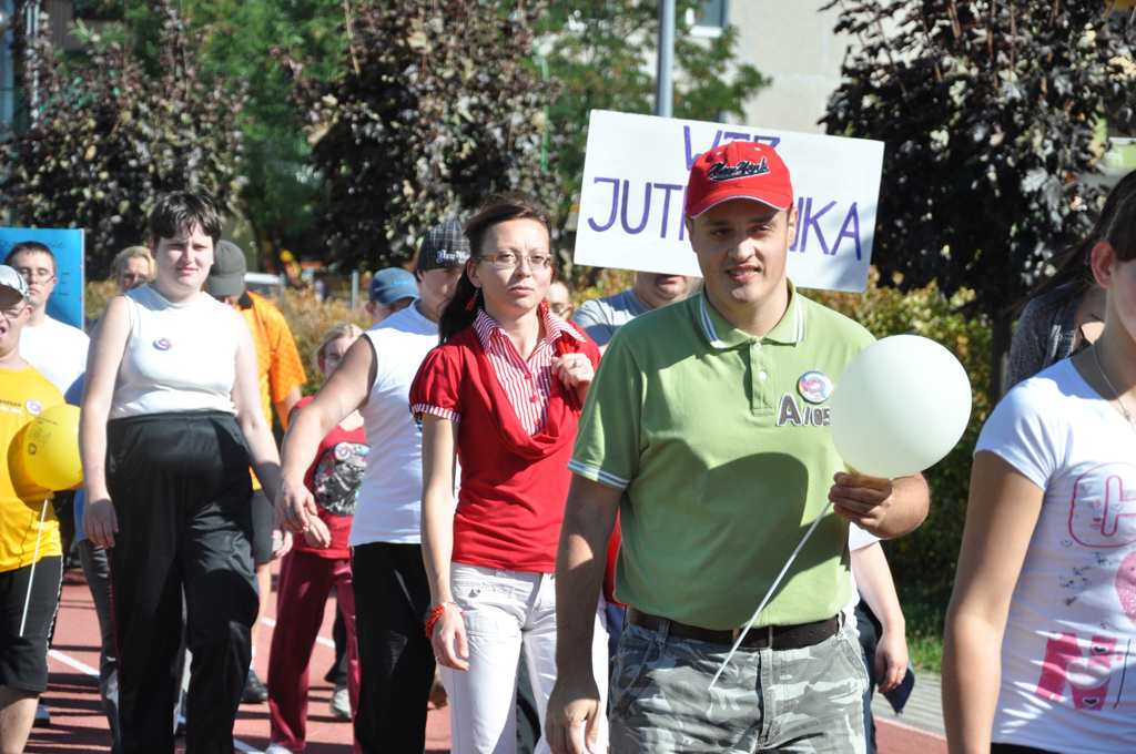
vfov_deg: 10.1
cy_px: 377
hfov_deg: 15.2
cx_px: 568
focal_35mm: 135
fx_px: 4255
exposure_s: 1/1500
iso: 500
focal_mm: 90
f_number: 5.6
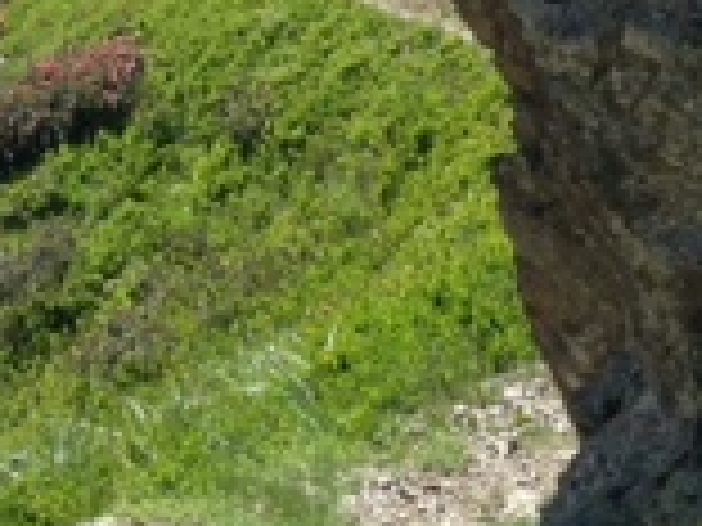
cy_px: -81
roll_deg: -3.4
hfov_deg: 14.5
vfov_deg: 10.8
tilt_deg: -12.9
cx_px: 117
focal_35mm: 135
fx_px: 2738
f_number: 2.4
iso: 50
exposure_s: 1/874
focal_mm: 4.12
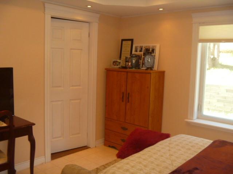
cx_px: 116
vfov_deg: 40.7
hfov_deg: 52.6
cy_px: 87
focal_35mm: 35
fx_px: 236
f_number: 3.5
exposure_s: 1/30
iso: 250
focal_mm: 6.3
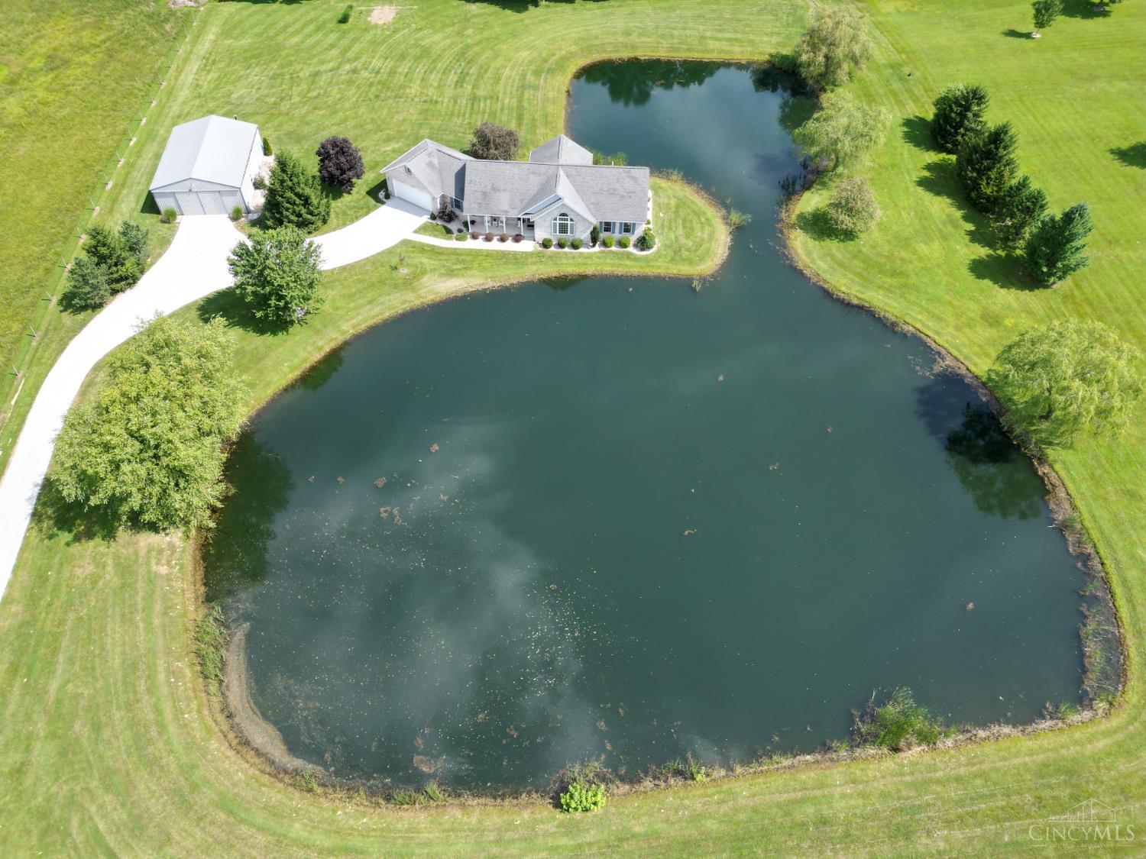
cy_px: 430
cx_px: 573
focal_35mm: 24
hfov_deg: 71.6
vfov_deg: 56.8
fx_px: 795
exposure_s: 1/2000
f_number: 1.7
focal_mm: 6.72
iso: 150
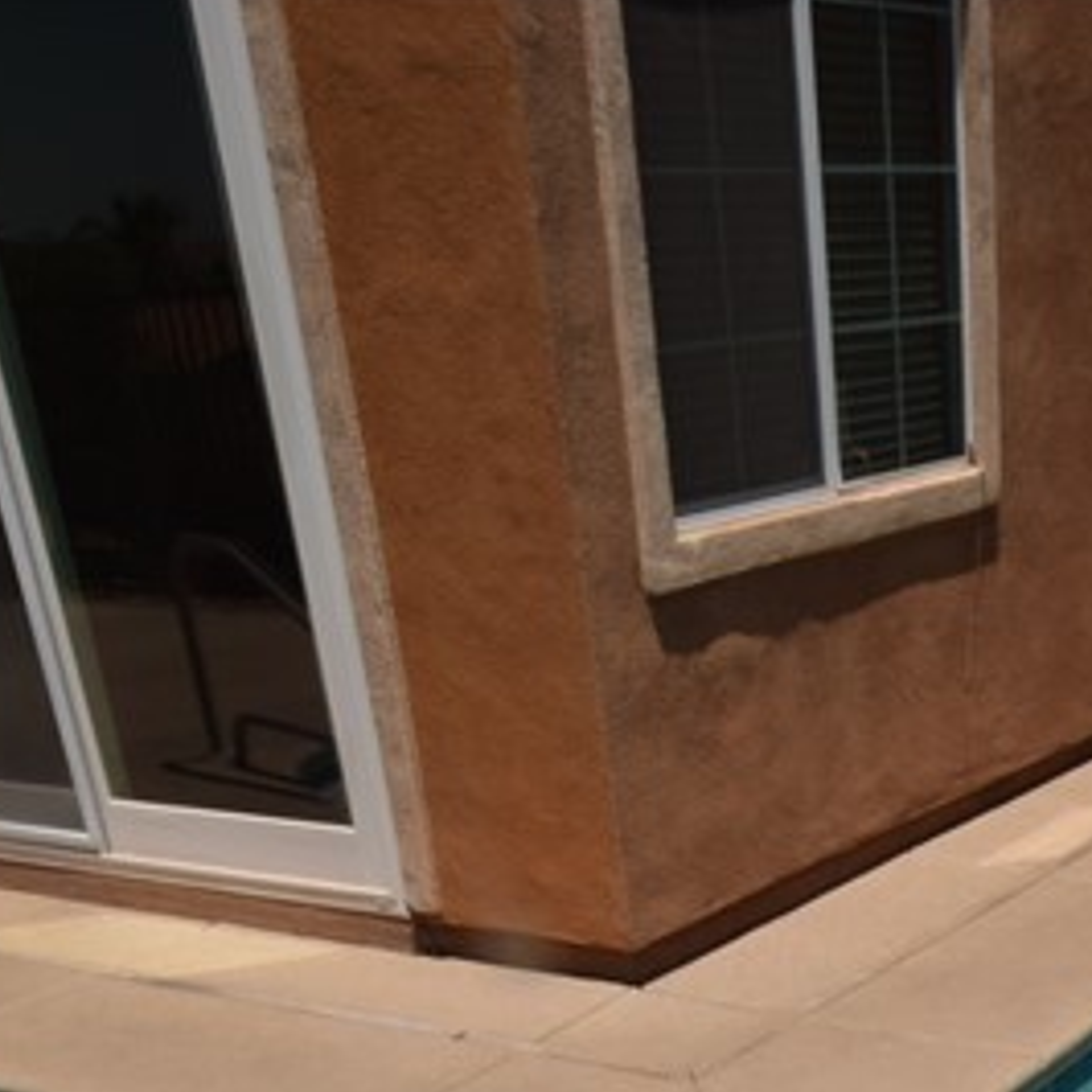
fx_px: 1856
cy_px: 1466
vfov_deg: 26.9
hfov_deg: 31.3
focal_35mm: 52
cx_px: 985
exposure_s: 1/200
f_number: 16
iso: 100
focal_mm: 10
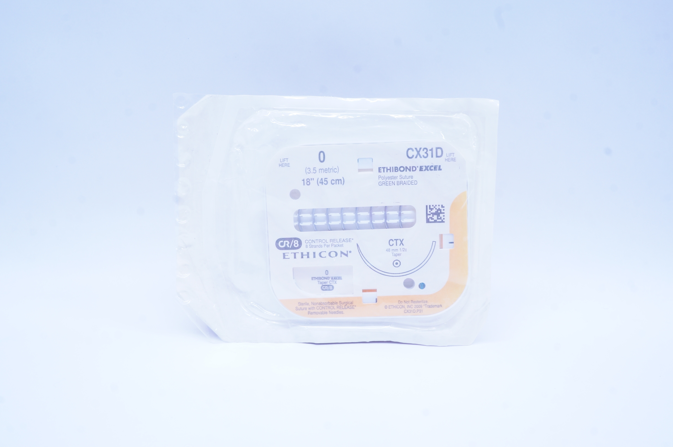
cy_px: 224
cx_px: 336
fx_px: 588
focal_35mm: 32
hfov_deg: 59.5
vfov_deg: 41.6
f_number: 13
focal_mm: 21
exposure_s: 1/10
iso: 400
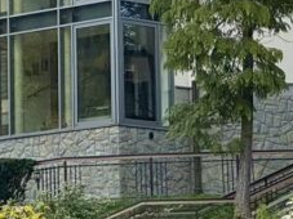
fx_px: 2936
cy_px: -152
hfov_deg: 5.7
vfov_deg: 4.2
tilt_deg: +11.8
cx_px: -53
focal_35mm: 347
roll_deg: +0.4
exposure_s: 1/615
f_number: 2.8
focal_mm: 9
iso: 25
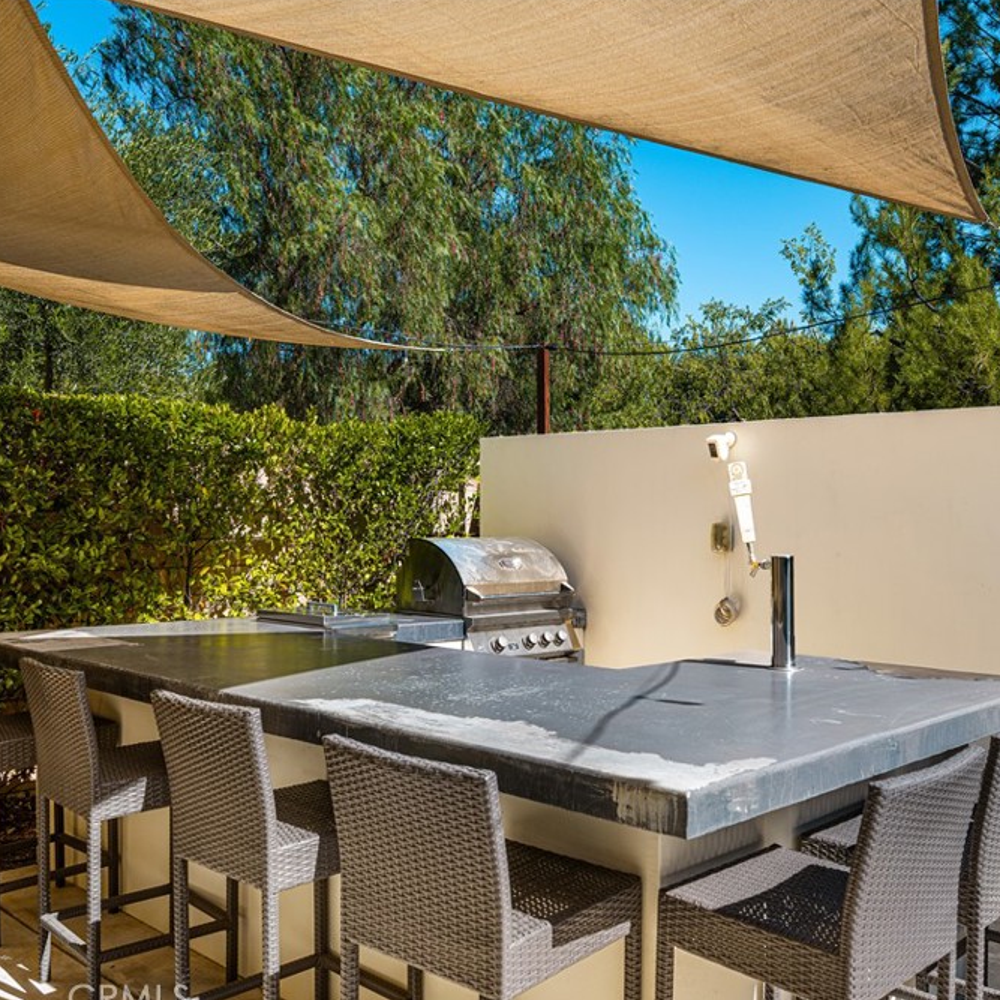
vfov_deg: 53.0
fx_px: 1002
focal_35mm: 31
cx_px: 570
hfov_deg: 52.9
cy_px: 507
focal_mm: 23.5
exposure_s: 1/500
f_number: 6.3
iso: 80
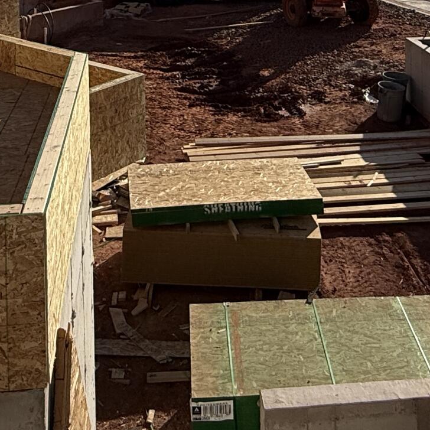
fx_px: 717
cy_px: -129
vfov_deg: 27.7
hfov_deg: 33.4
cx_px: 201
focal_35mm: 51
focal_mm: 2.22
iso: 50
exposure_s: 1/4149
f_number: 2.2
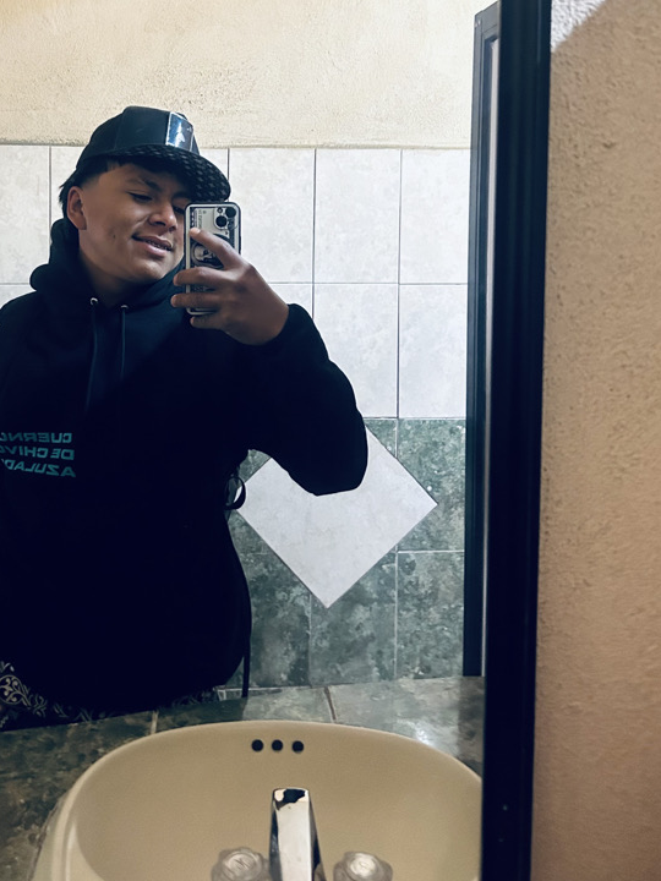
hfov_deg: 38.3
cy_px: 274
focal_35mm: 37
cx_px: 223
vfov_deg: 49.0
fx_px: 942
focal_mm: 5.7
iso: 640
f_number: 1.5
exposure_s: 1/40
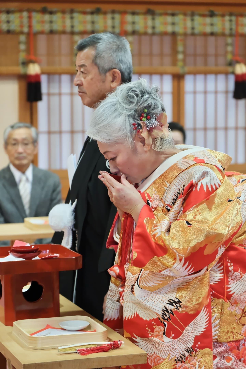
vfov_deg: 19.5
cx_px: 123
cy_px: 184
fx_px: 1076
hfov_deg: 13.0
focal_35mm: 105
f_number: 3.5
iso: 3200
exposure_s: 1/60
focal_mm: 70
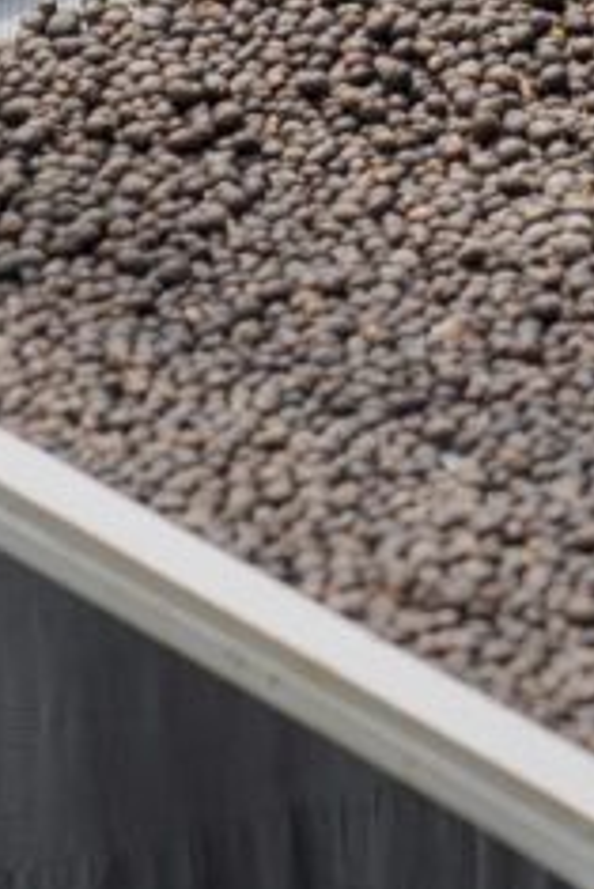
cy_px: -749
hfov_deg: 3.0
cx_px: 725
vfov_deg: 4.4
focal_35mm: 458
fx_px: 11318
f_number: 2.8
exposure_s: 1/400
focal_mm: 70
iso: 64
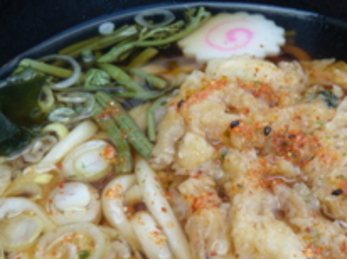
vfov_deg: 20.8
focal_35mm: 70
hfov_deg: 27.6
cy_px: 185
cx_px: 243
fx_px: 701
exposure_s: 1/60
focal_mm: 6.4
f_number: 3.6
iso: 80
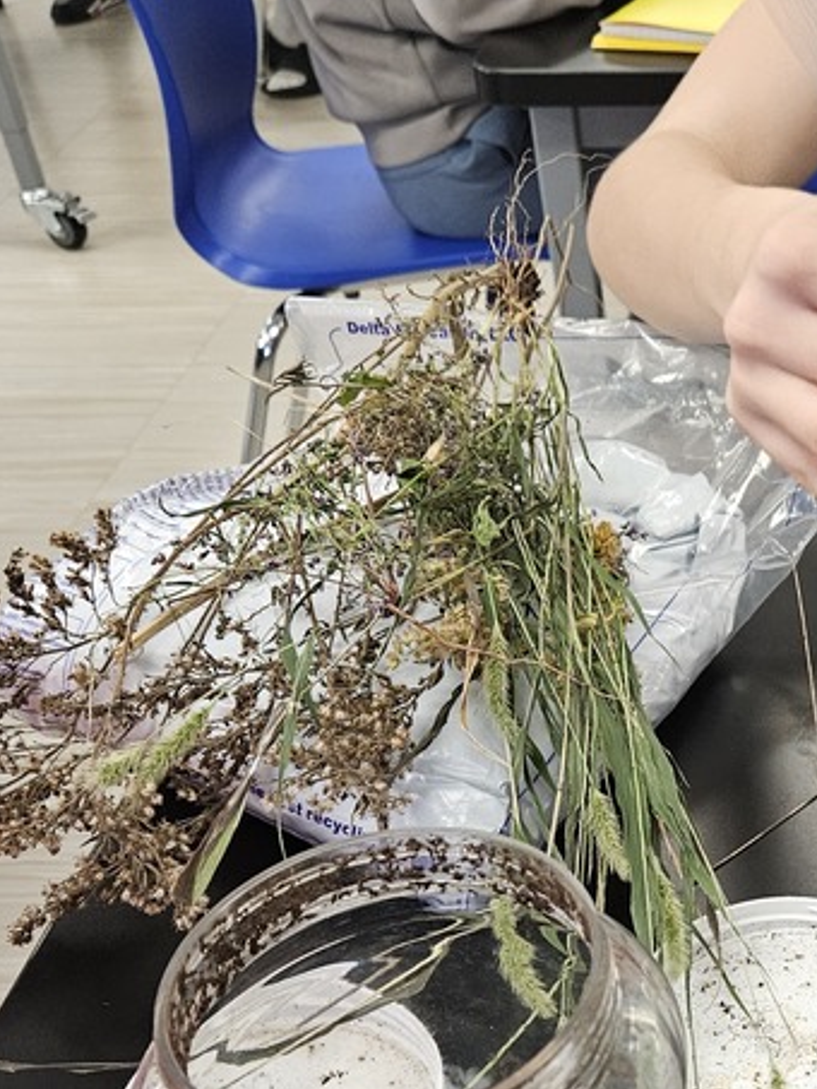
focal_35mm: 52
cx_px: 827
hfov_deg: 26.5
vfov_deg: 35.8
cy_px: 844
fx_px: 1636
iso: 640
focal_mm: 5.4
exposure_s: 1/60
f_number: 1.8
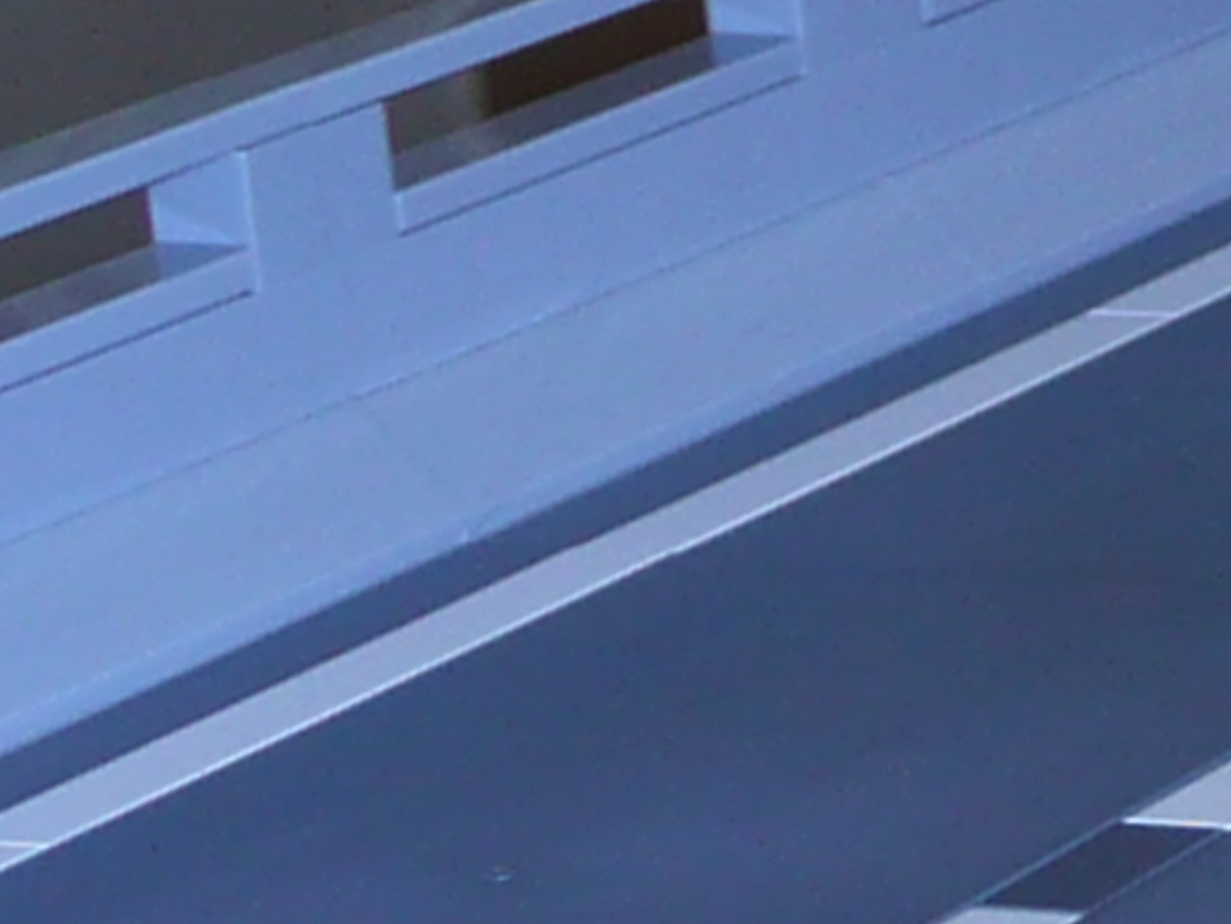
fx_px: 8855
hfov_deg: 7.0
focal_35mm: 249
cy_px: 245
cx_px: 3796
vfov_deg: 6.0
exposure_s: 1/30
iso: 100
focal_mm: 6.5
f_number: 3.9
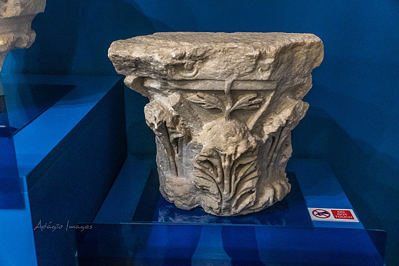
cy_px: 133
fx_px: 432
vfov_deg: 34.2
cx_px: 200
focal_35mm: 39
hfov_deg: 49.5
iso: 6400
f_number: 4
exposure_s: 1/20
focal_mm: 26
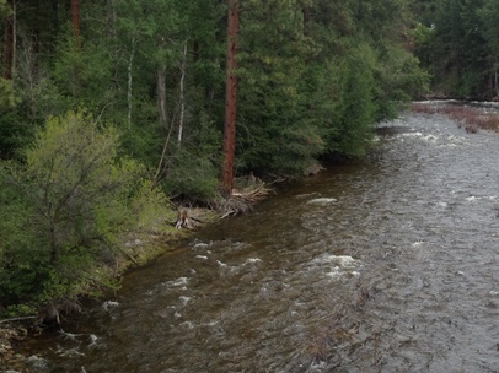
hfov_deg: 27.1
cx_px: 457
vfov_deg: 21.2
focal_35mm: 69
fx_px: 994
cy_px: 140
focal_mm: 4.28
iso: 64
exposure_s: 1/699
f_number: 2.4
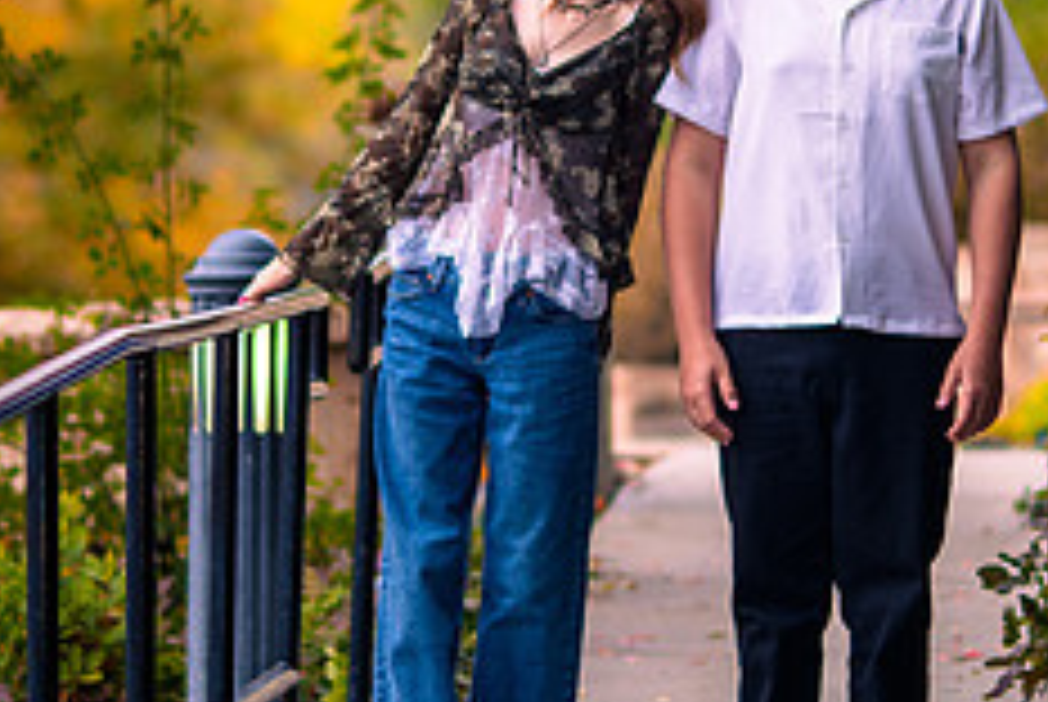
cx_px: 463
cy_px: 241
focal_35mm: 266
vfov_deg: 5.2
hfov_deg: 7.7
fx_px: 7753
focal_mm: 105
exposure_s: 1/500
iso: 200
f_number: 2
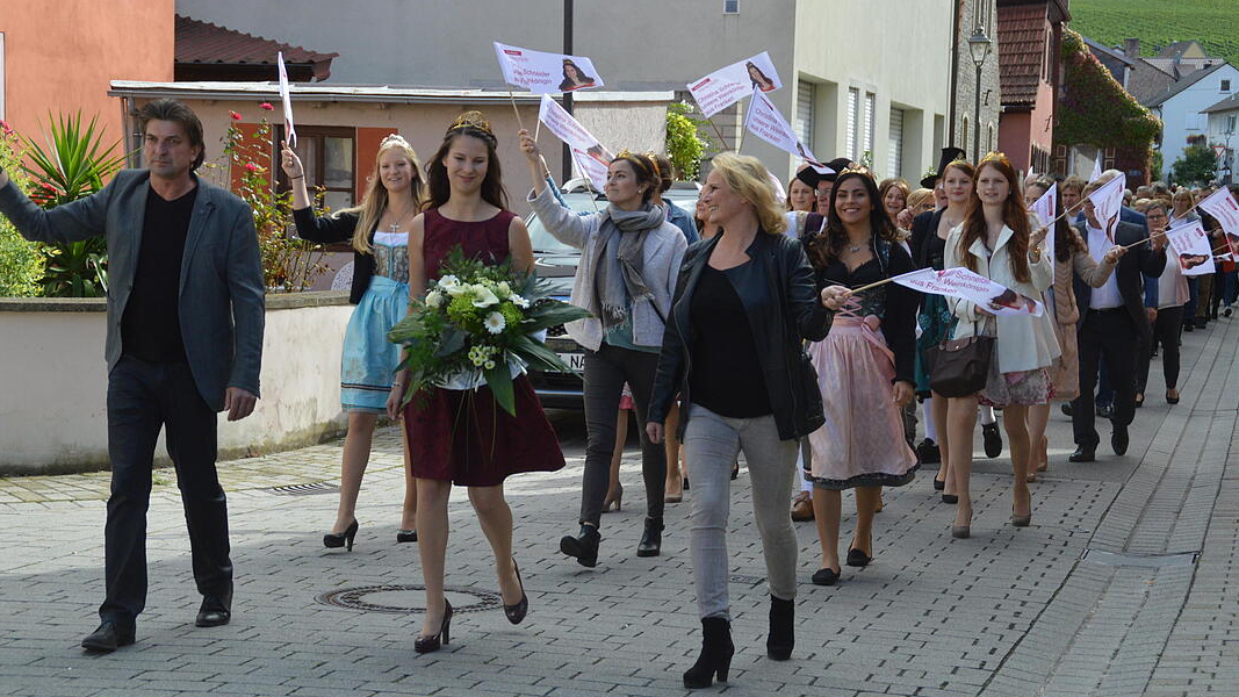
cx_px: 614
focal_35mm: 89
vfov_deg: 13.6
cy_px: 369
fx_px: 2924
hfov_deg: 23.9
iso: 800
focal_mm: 56
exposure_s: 1/1000
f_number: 8
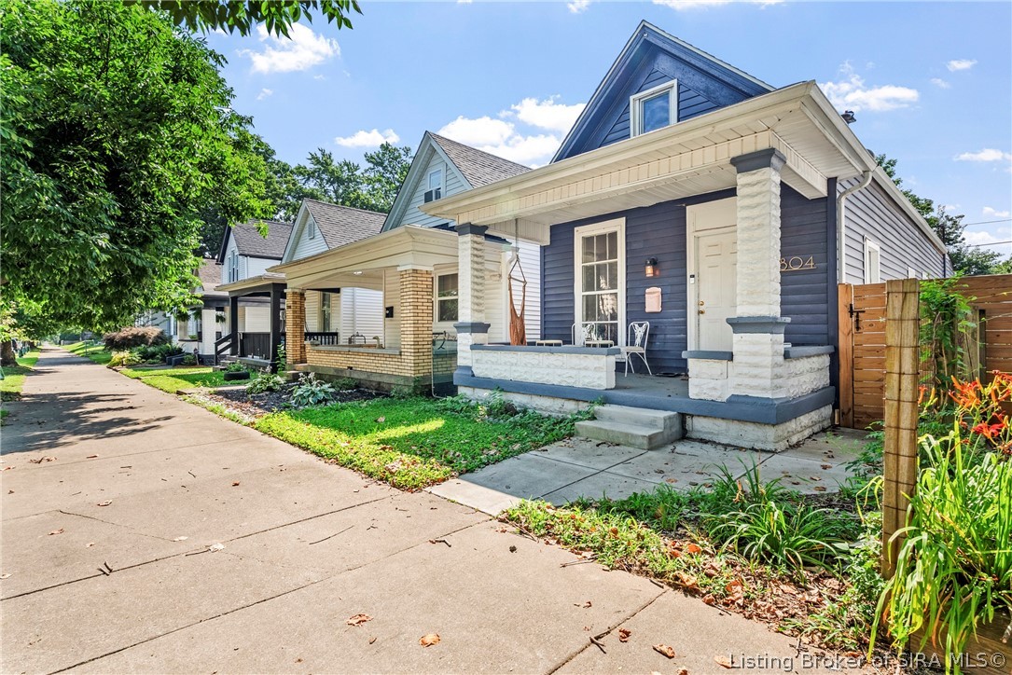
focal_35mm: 18
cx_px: 506
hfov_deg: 91.6
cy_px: 338
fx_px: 492
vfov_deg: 68.9
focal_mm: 17.5
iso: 400
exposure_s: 1/60
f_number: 11
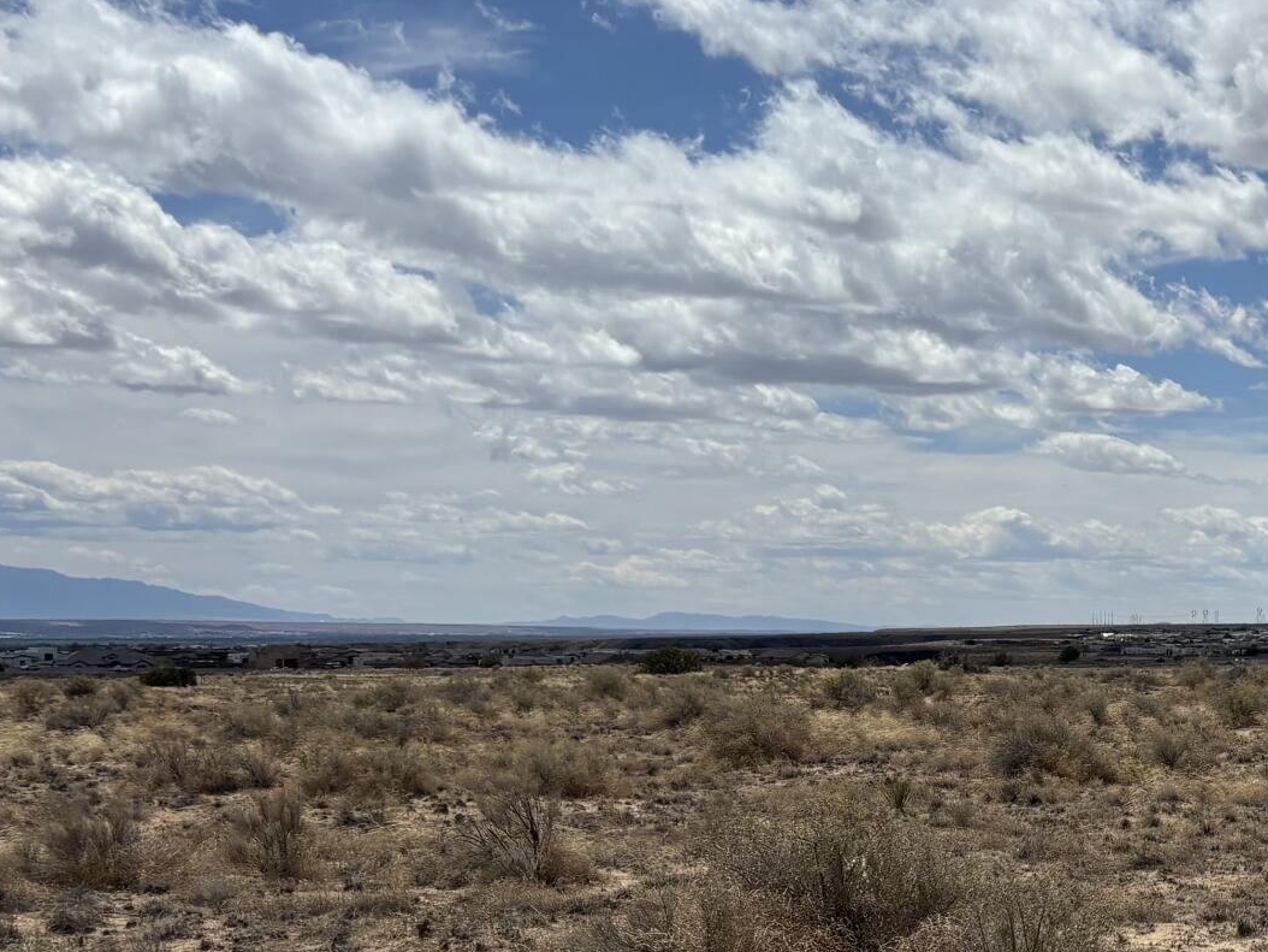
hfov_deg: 24.6
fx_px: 2711
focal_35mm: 74
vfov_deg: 19.9
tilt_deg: +1.6
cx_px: 1392
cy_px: 539
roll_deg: -1.4
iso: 50
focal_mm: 5.96
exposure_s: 1/10989
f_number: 1.6
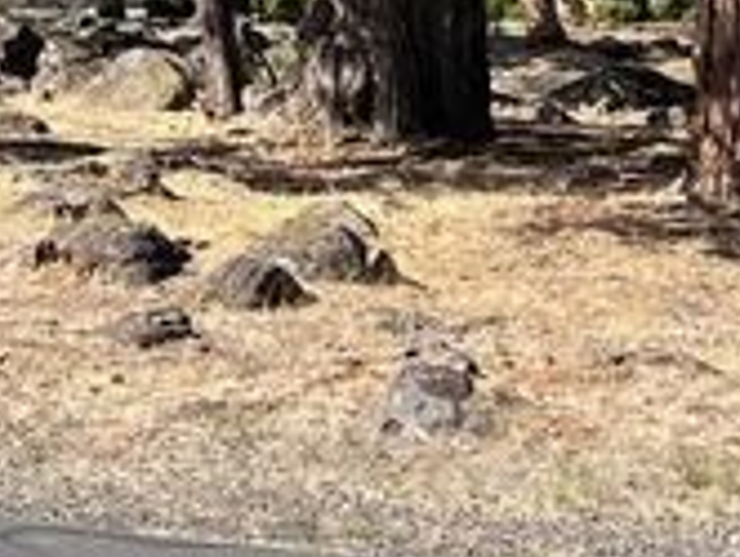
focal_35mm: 160
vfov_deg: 8.9
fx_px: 3425
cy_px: -441
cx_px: -513
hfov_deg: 11.6
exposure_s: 1/2358
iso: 50
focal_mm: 5.1
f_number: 1.6
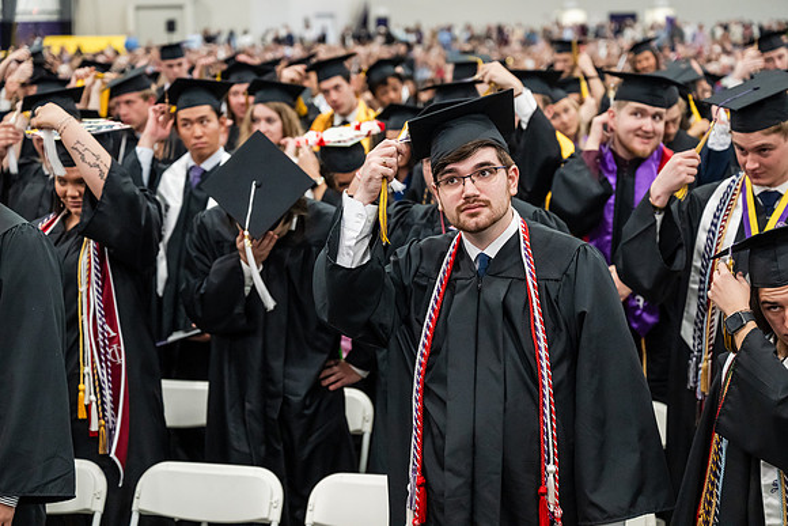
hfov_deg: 28.8
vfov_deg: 19.5
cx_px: 394
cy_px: 263
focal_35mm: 70
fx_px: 1533
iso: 4000
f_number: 3.5
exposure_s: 1/200
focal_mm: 70
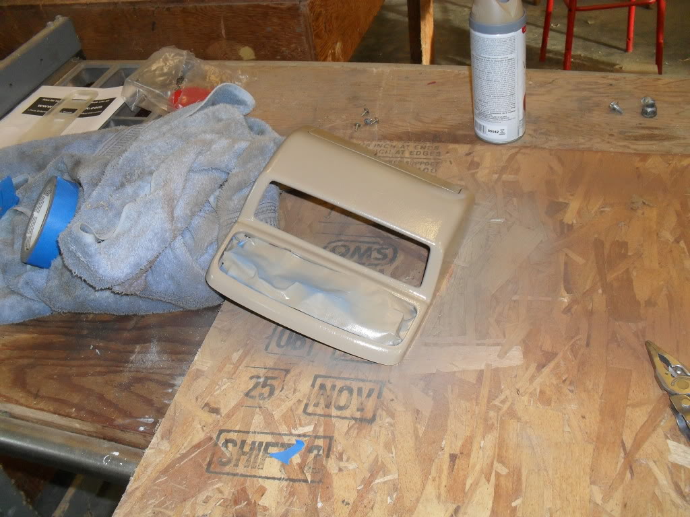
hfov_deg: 52.6
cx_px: 345
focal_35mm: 35
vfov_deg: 40.7
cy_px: 258
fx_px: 698
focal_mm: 6.3
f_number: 3.2
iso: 200
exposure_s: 1/45
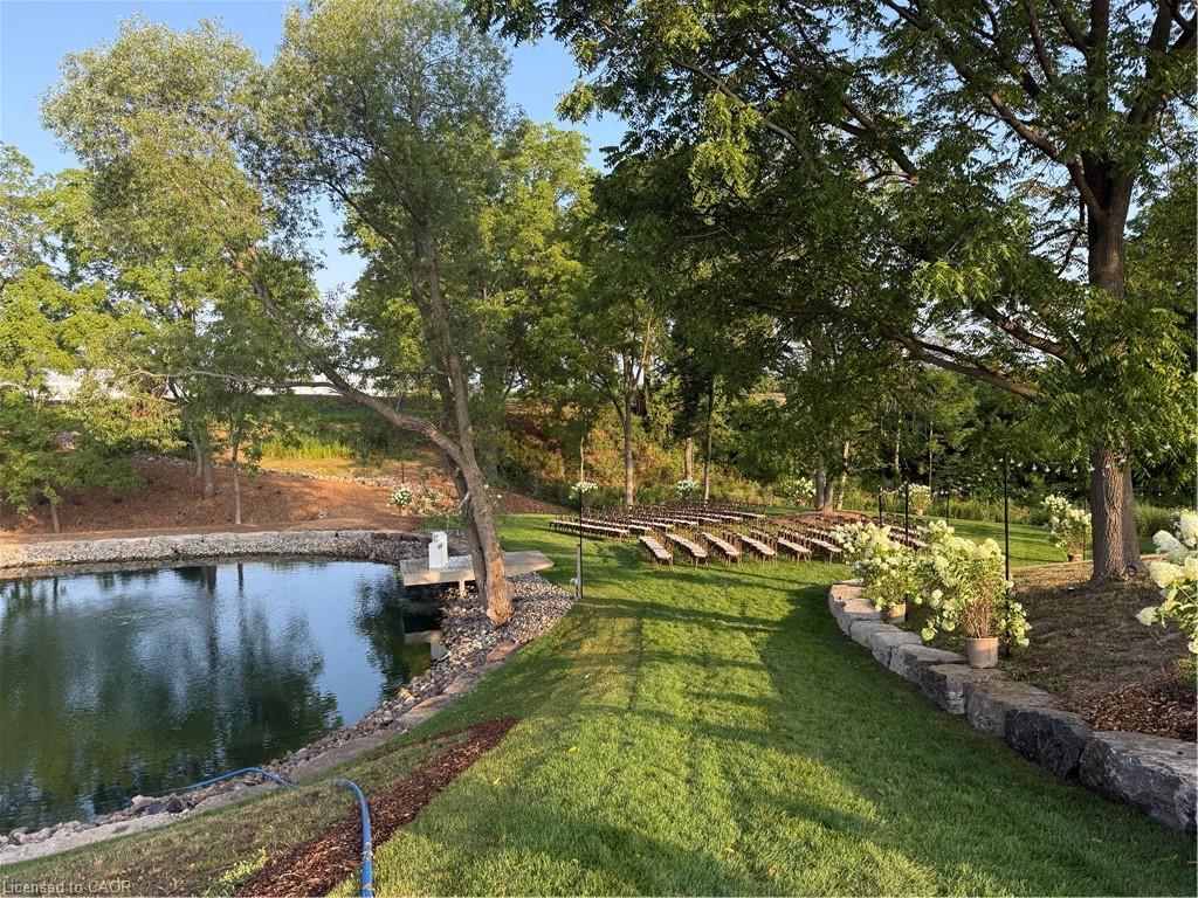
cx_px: 599
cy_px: 449
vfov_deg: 56.8
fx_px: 831
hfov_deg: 71.6
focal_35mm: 24
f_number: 1.78
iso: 100
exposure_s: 1/1032
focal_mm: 6.76
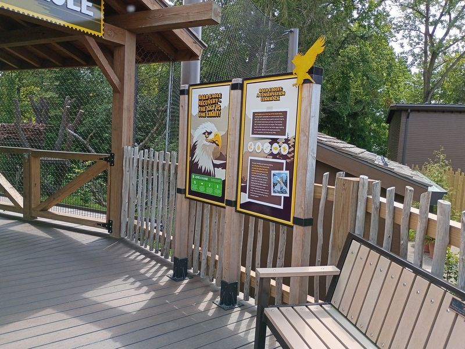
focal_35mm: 29
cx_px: 232
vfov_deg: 48.2
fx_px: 390
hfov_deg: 61.7
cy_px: 174
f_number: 1.8
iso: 100
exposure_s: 1/283
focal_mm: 4.27
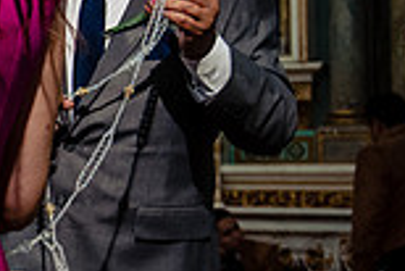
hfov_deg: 13.3
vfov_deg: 9.6
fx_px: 1610
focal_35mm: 143
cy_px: 64
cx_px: -255
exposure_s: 1/125
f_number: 5
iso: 2000
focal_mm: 38
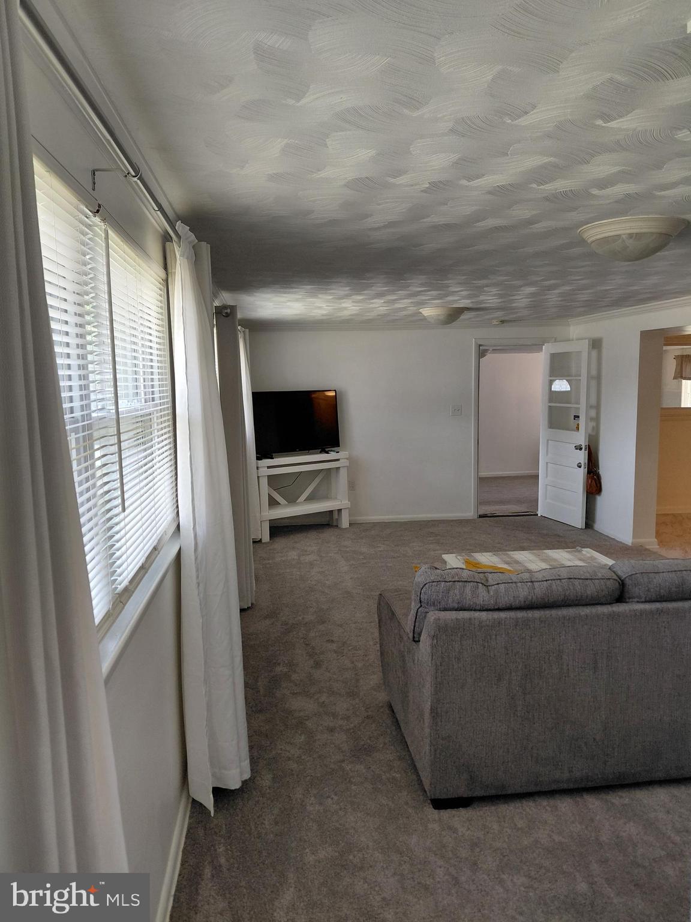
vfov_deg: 69.4
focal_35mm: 25
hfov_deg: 54.9
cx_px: 346
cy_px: 461
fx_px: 665
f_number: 1.8
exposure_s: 1/120
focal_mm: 4.69
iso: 100
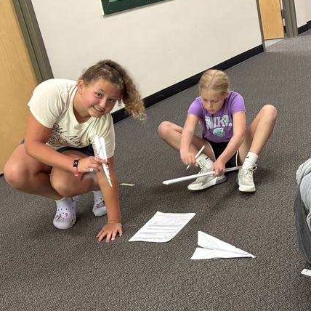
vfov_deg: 31.1
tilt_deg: -20.9
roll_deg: +9.3
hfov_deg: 30.0
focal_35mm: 55
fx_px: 559
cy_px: 166
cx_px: 269
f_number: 1.6
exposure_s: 1/60
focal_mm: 5.96
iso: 400
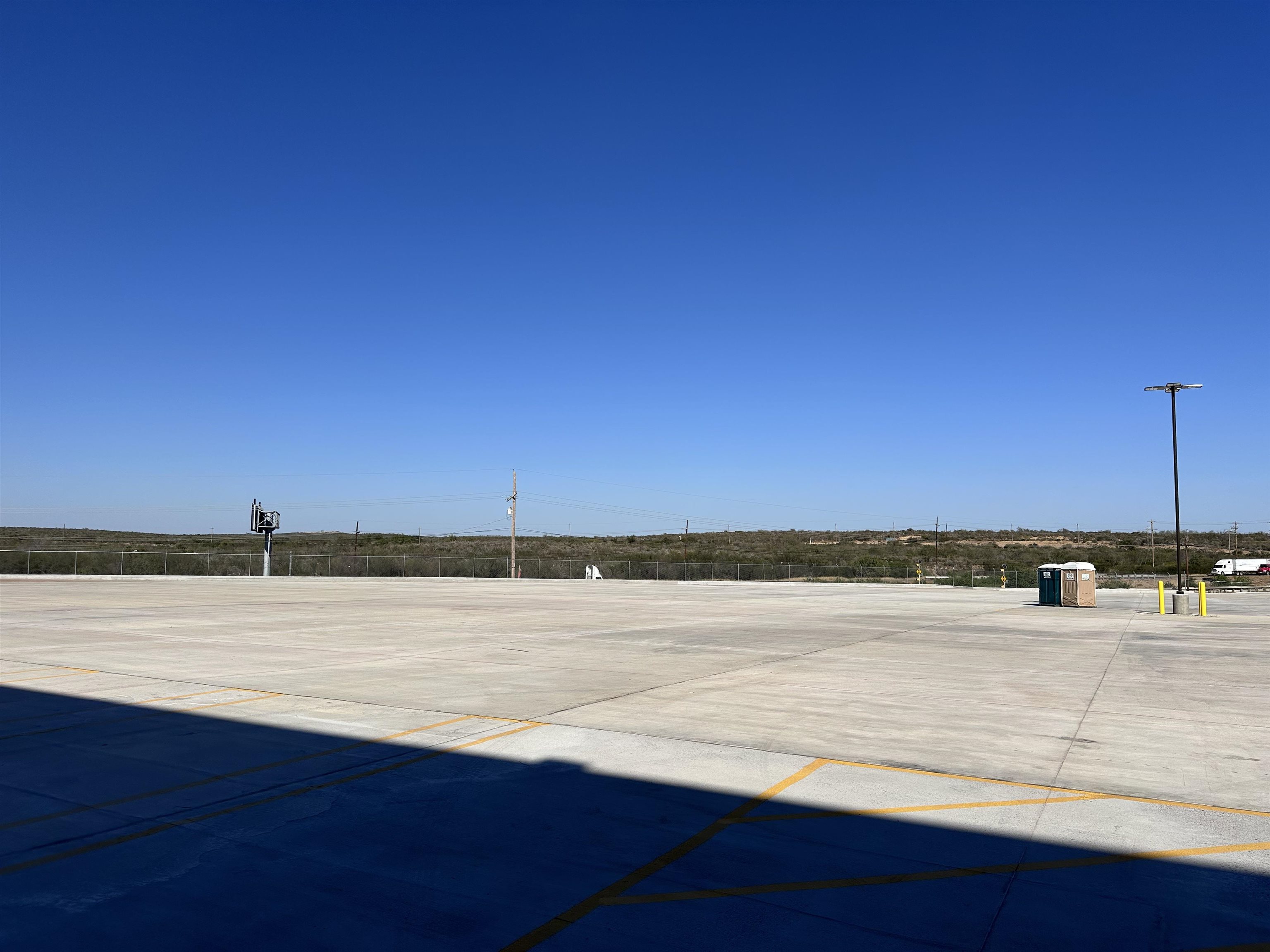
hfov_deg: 71.6
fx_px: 881
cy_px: 476
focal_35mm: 24
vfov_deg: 56.8
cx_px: 635
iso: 80
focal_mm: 6.86
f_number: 1.78
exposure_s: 1/9709
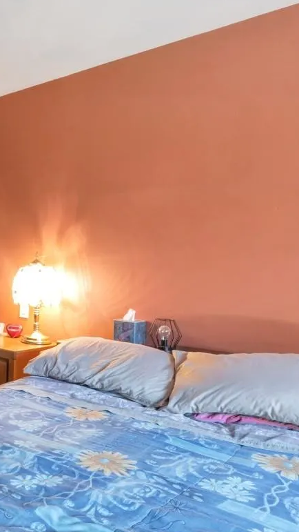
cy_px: 269
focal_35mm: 33
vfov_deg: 59.5
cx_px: -62
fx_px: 465
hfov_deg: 30.2
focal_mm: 10
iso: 400
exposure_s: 1/2.5
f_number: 8
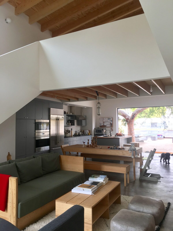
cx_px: 86
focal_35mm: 29
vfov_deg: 61.7
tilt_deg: +2.2
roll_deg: +1.0
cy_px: 116
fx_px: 193
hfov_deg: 48.2
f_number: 2.2
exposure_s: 1/40
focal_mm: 4.15
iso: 32
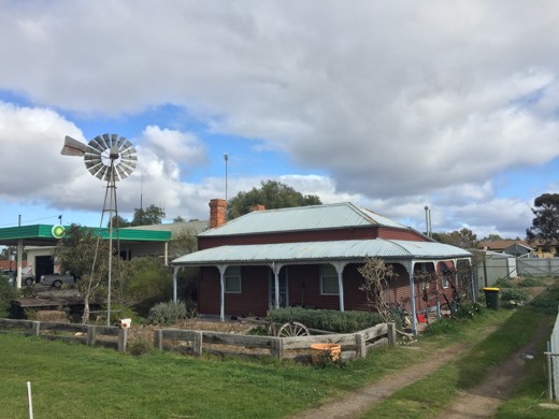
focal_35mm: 29
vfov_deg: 48.2
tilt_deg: +7.6
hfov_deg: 61.7
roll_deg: +1.3
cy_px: 210
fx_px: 468
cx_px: 280
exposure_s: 1/1883
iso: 32
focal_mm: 4.15
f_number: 2.2
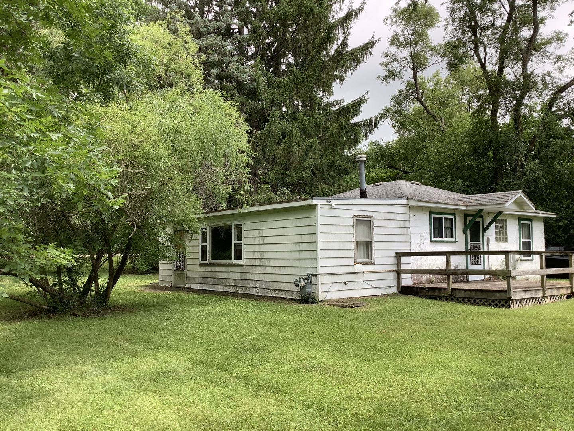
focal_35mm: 31
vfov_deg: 45.4
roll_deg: -0.5
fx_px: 514
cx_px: 287
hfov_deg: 58.4
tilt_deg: +3.9
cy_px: 216
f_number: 2.4
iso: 25
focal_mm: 3.3
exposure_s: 1/212
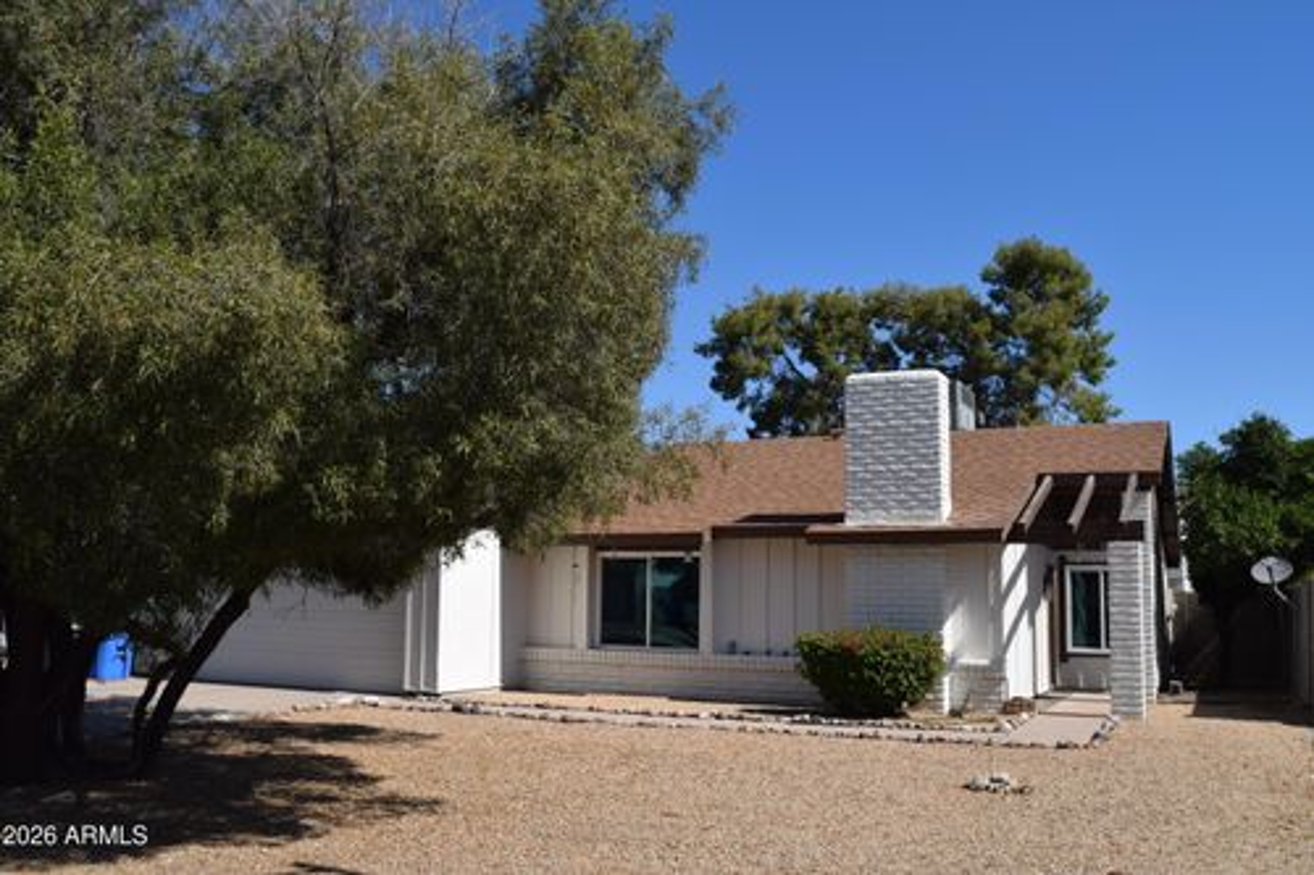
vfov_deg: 39.9
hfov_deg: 57.2
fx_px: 1204
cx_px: 657
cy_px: 438
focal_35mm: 33
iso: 100
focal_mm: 22
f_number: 10
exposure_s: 1/200
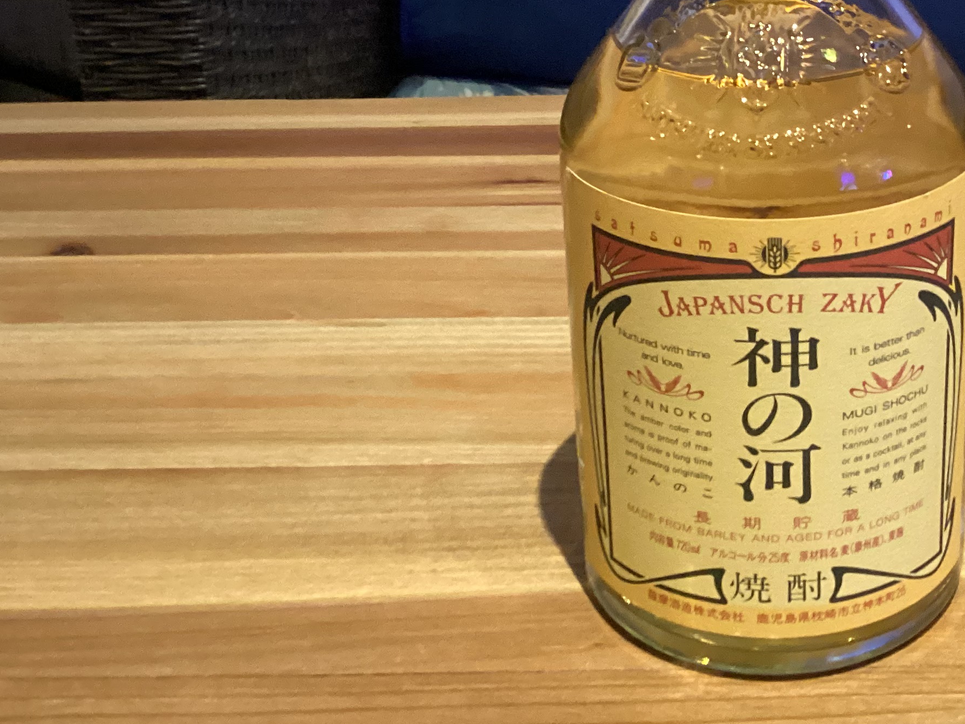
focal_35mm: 57
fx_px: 1589
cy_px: 186
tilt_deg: -24.5
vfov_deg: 25.4
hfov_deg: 32.9
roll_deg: +0.5
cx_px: 755
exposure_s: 1/33
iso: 400
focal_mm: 3.3
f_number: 2.4
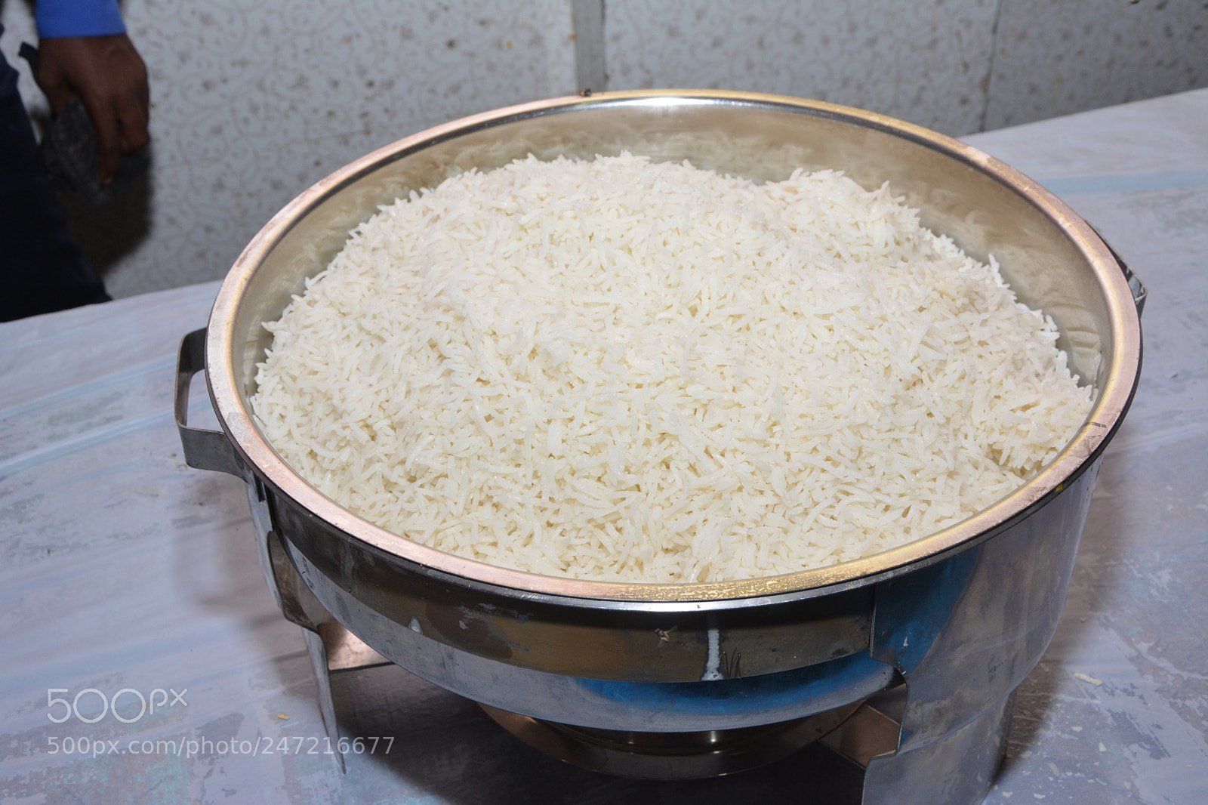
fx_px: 1510
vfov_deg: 29.9
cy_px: 402
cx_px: 604
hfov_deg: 43.6
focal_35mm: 45
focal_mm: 30
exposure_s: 1/125
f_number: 10
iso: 640
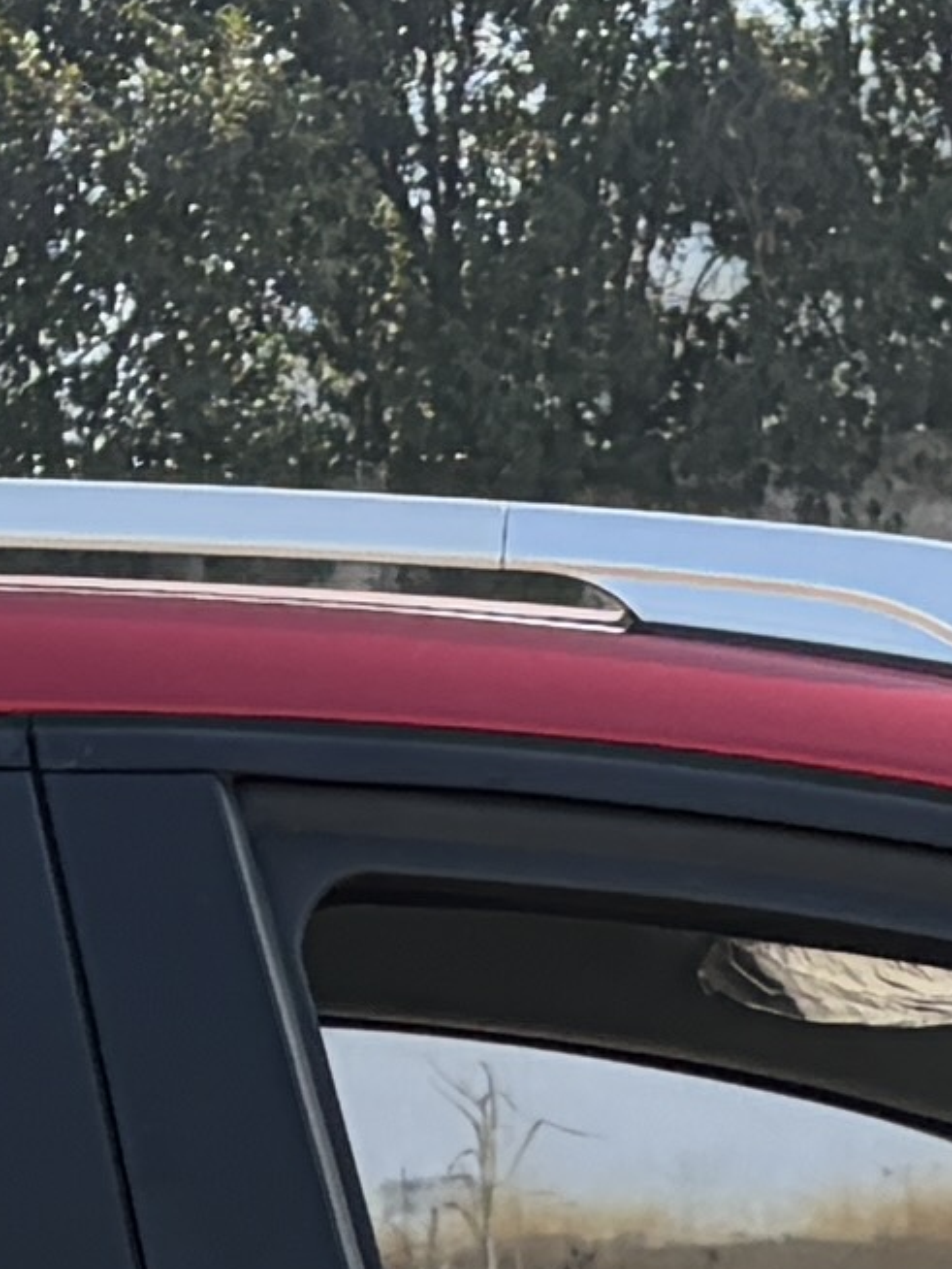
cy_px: 2255
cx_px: 582
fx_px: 8318
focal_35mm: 227
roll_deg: +2.6
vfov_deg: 8.4
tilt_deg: -4.6
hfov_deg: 6.5
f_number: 1.6
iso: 64
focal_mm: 5.96
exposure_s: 1/1587
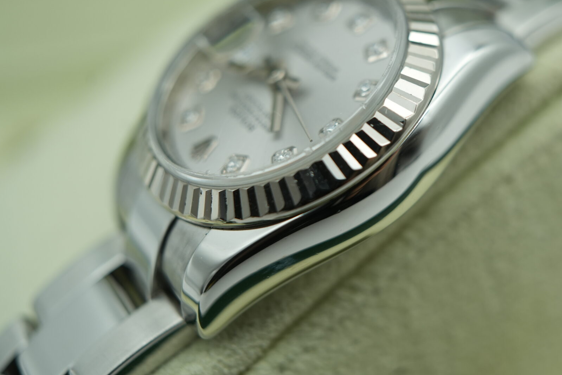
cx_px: 383
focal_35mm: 56
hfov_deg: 35.2
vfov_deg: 24.1
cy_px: 127
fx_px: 874
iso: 400
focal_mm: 35
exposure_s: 1/250
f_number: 5
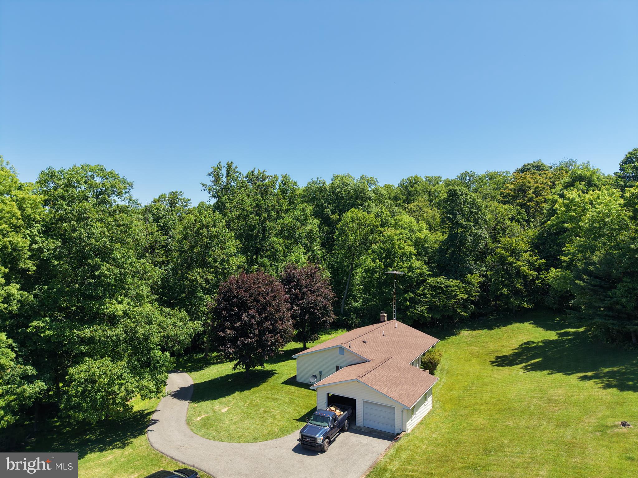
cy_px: 239
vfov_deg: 56.8
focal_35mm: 24
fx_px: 442
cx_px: 319
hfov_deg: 71.6
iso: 250
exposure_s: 1/3200
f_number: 1.8
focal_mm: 8.67
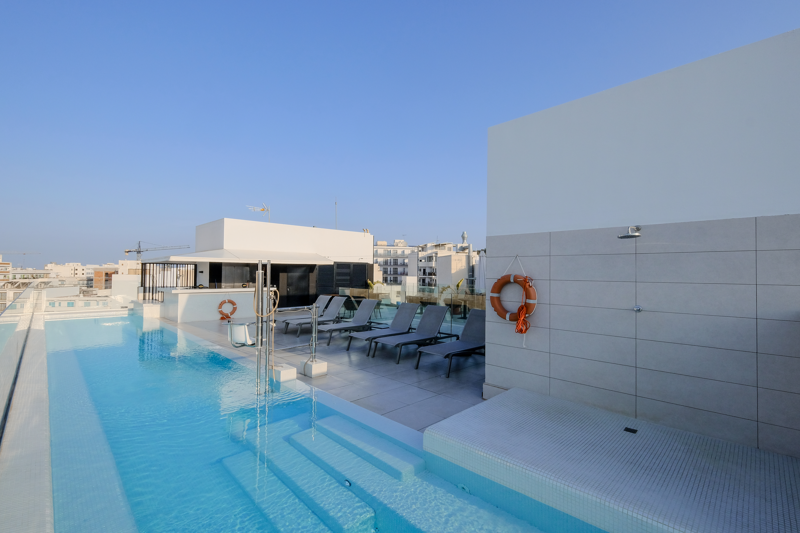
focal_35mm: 15
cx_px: 400
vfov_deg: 77.3
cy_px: 266
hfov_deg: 100.4
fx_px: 333
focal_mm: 10
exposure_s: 1/400
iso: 800
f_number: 13
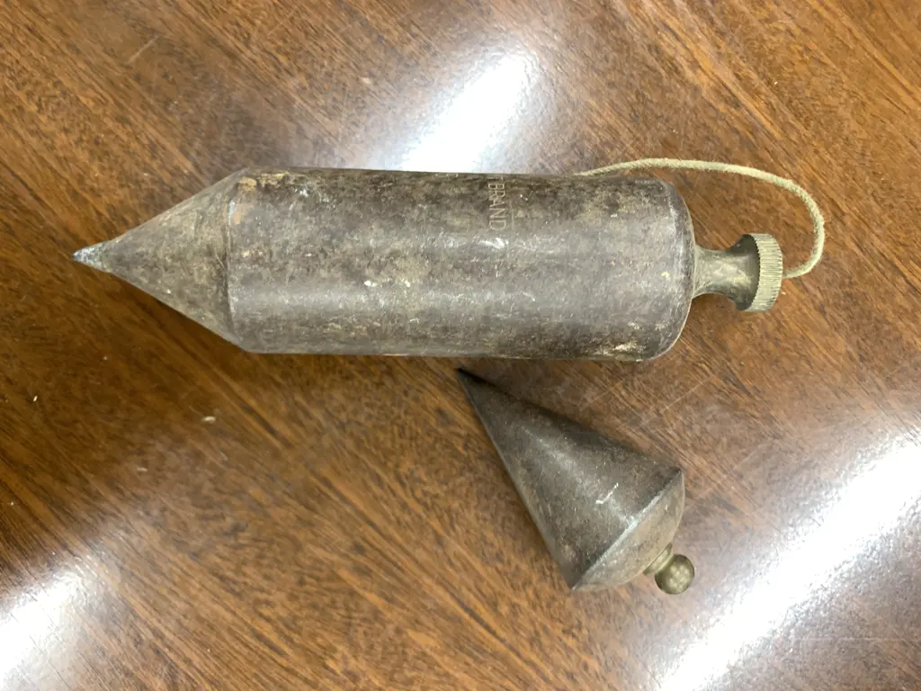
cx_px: 460
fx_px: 692
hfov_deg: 67.3
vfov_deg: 53.1
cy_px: 346
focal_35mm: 26
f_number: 1.8
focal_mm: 4.25
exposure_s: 1/50
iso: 160
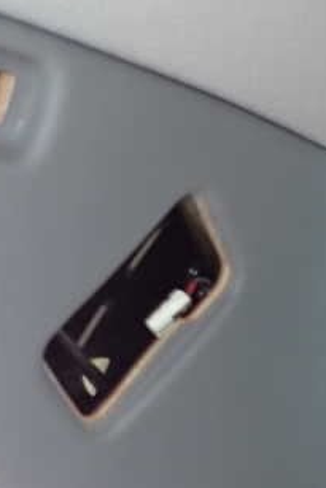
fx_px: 828
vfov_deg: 32.8
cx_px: 25
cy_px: 218
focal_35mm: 61
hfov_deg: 21.7
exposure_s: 1/30
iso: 250
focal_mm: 5.4
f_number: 2.3
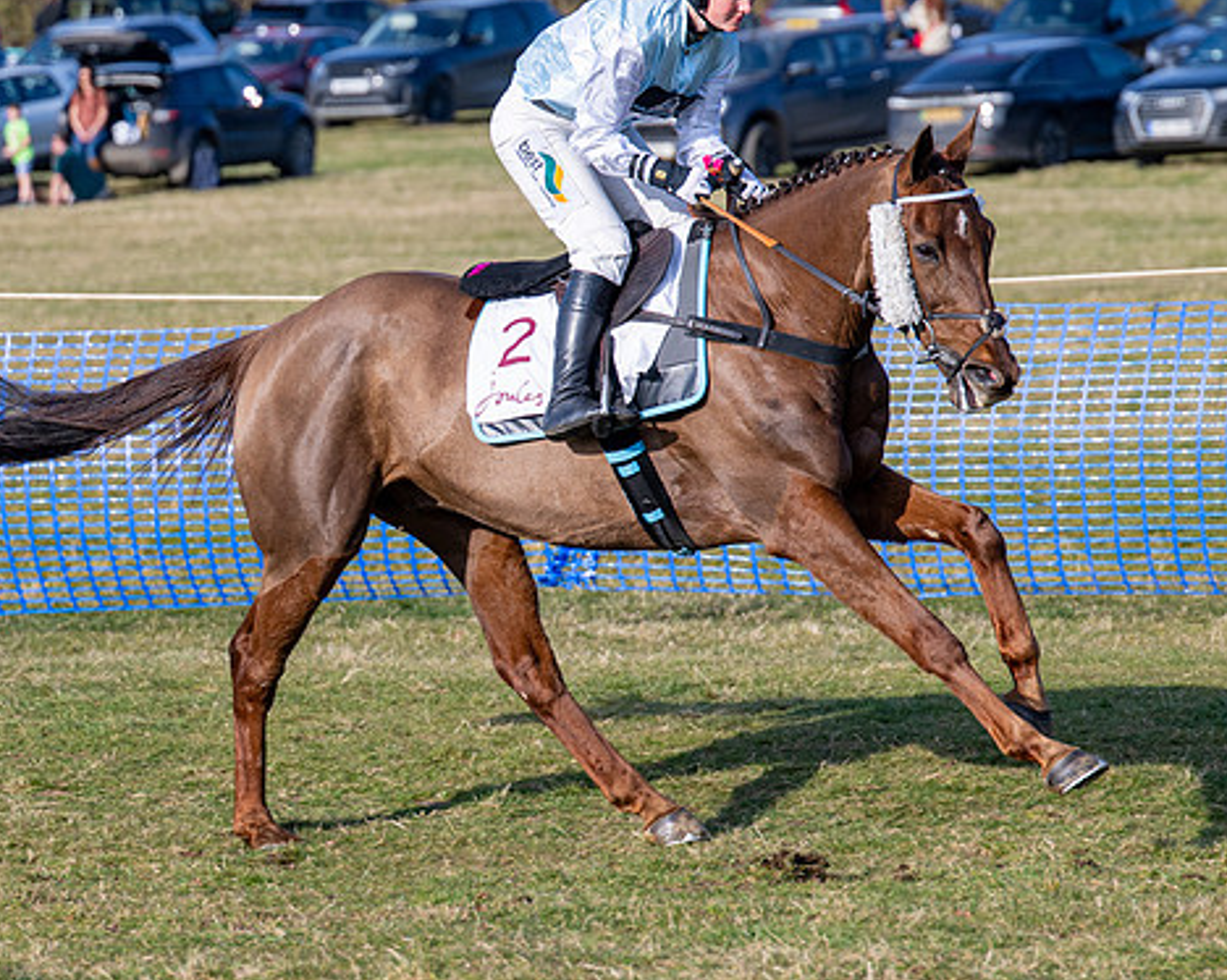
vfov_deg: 6.6
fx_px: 8567
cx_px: 510
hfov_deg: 8.2
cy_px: 408
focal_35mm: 236
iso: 100
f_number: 2.8
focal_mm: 95
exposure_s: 1/2000
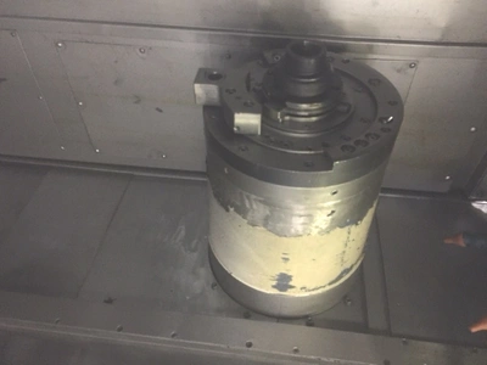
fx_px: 408
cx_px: 244
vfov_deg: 48.2
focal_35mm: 29
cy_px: 182
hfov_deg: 61.7
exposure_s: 1/15
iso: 800
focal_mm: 4.15
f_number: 2.2
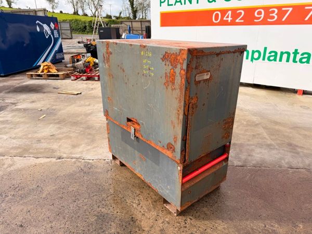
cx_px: 156
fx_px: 216
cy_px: 117
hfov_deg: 71.6
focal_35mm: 24
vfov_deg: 56.8
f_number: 1.78
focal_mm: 6.76
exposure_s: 1/2525
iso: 80
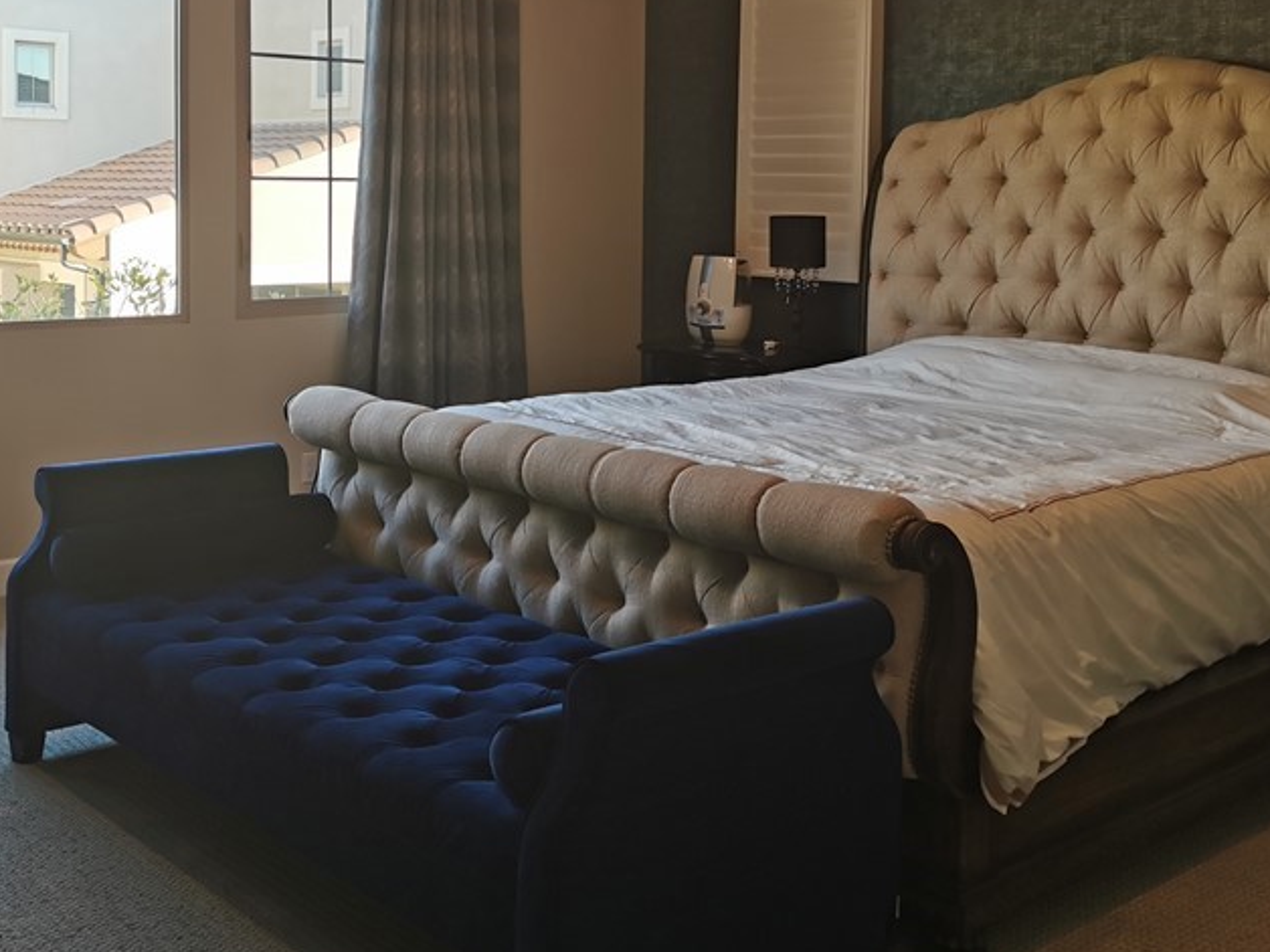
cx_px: 514
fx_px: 1614
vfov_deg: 32.4
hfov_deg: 42.8
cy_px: 265
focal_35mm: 44
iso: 50
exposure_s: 1/152
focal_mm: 5.56
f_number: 1.6
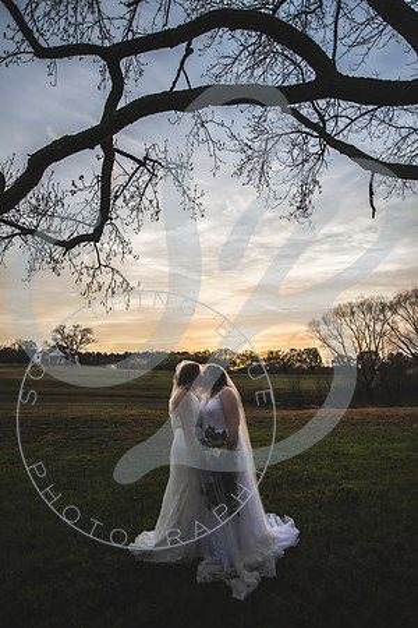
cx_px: 209
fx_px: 348
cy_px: 314
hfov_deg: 61.9
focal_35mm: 20
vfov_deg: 84.0
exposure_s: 1/2500
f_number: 2.8
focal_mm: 20
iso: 320
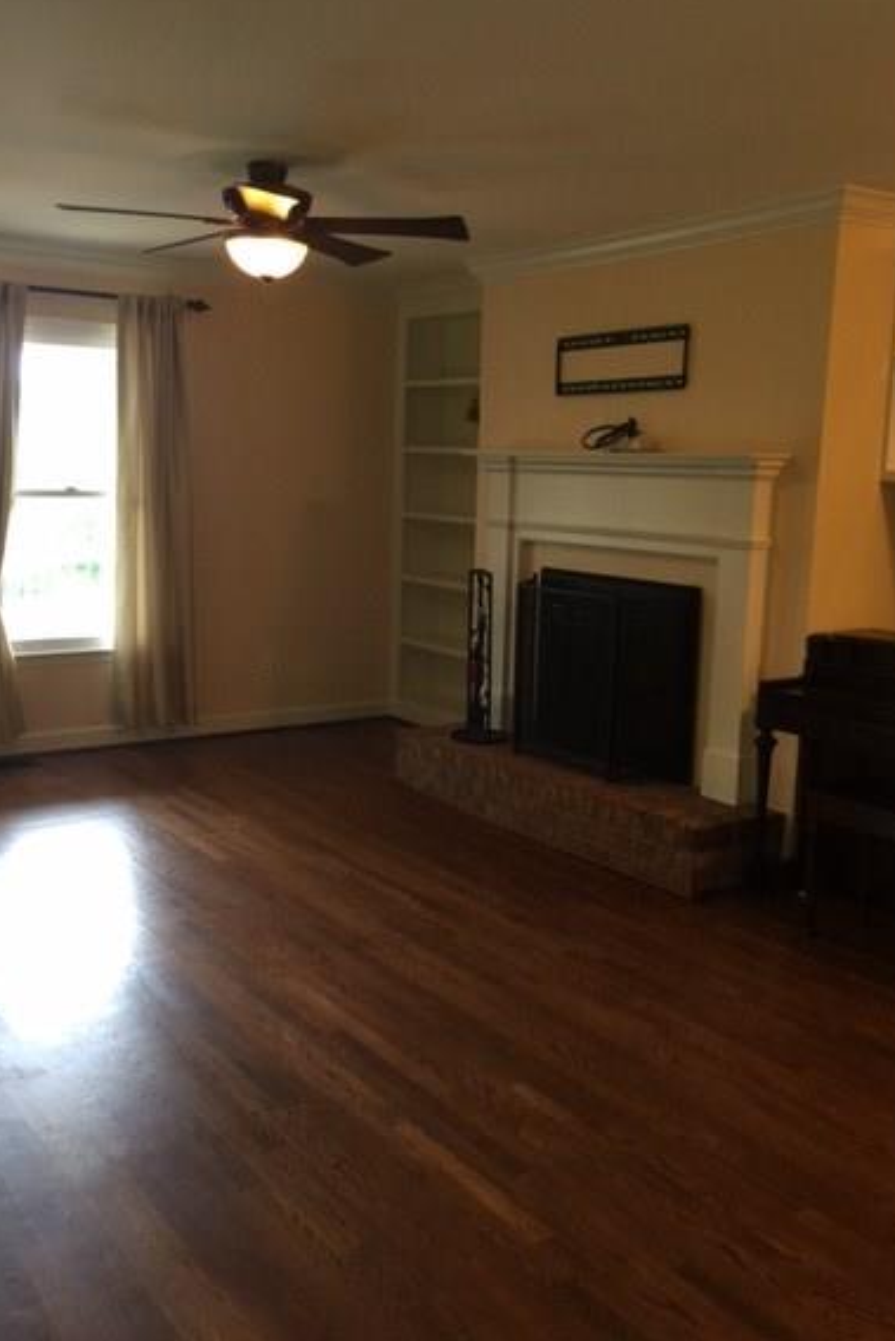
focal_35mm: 34
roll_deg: -1.1
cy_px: 663
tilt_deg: -7.3
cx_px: 401
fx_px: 1267
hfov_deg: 38.9
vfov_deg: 55.8
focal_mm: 4.15
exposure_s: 1/15
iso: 40
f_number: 2.2
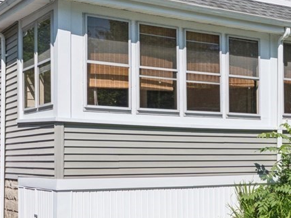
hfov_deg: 30.0
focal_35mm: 64
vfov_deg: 22.7
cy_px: 162
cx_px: 196
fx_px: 538
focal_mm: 14
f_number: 8
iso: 400
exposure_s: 1/1250
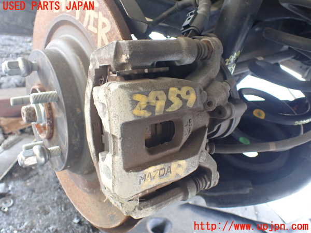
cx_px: 156
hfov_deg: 60.0
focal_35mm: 30
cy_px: 116
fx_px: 270
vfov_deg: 46.8
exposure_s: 1/50
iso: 800
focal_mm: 5.4
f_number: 2.3
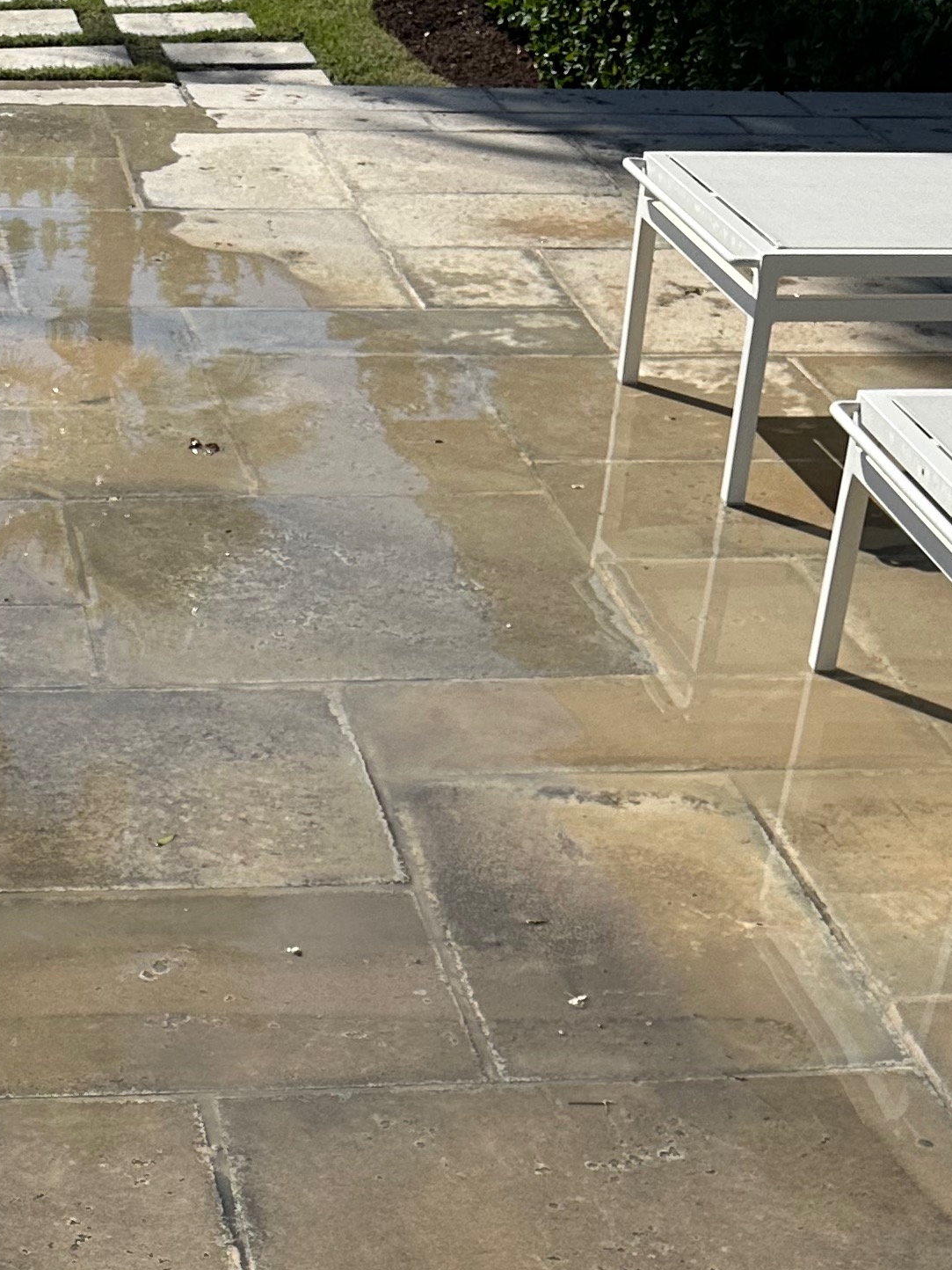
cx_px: 197
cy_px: 1737
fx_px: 2457
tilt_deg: -43.9
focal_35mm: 67
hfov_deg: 21.7
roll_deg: -3.3
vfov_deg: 24.5
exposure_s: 1/7576
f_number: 1.78
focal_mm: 6.86
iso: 80
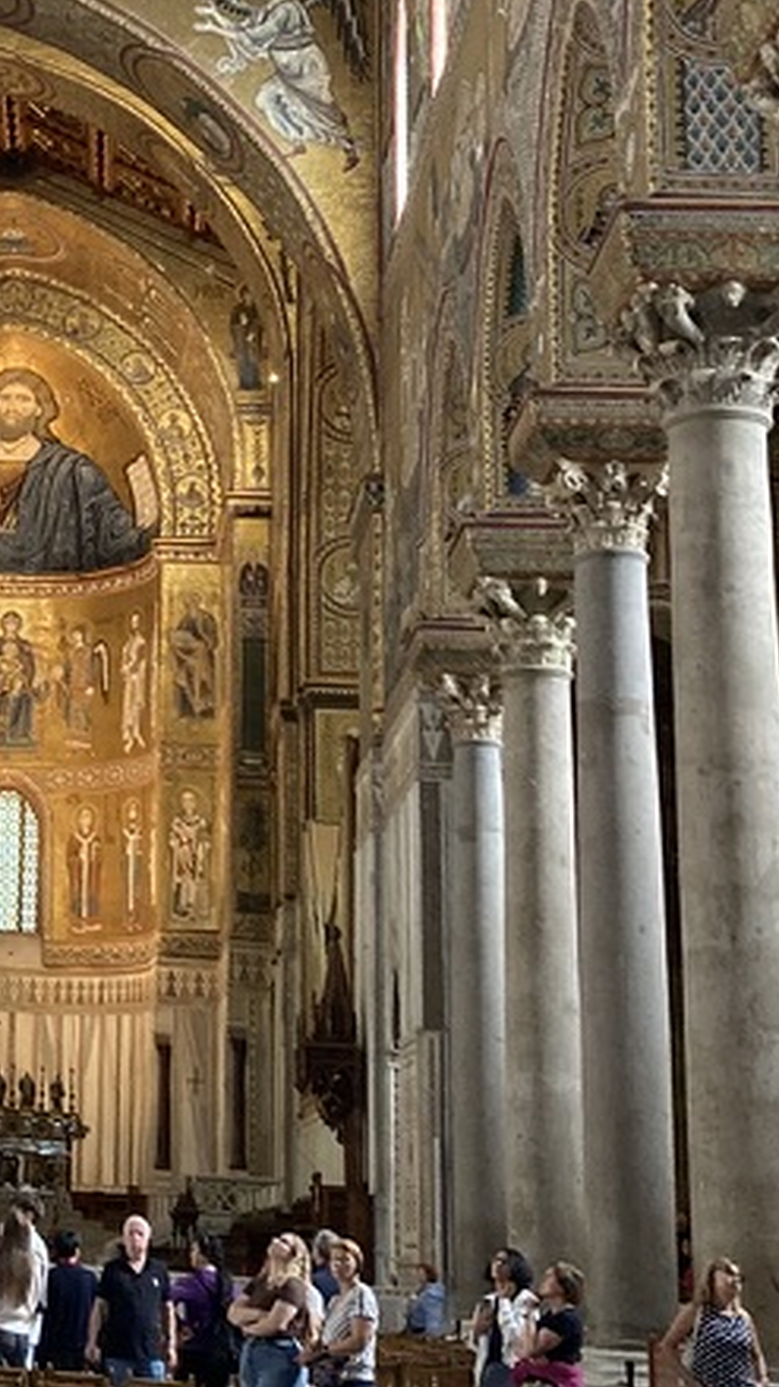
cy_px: 410
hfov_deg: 16.1
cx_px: -214
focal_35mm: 71
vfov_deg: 29.4
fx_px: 2611
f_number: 1.8
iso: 160
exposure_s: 1/50
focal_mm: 3.99
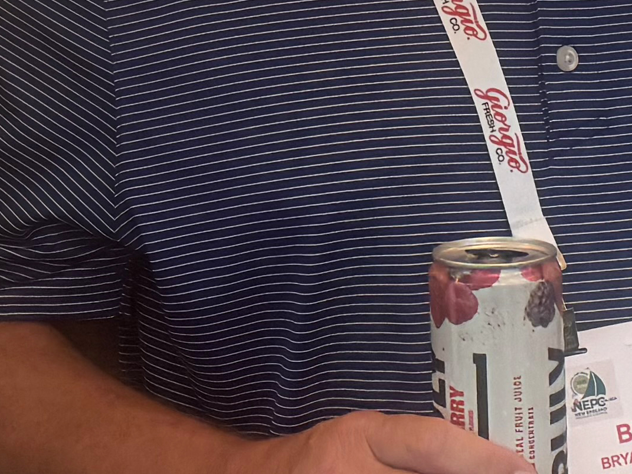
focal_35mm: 128
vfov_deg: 11.4
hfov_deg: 15.4
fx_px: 2337
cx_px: 369
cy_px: -46
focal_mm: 6.76
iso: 200
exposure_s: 1/120
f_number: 1.78
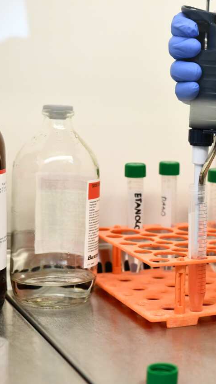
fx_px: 843
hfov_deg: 14.2
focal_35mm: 83
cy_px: 192
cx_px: 258
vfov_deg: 25.7
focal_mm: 35
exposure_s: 1/400
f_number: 2.8
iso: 1250
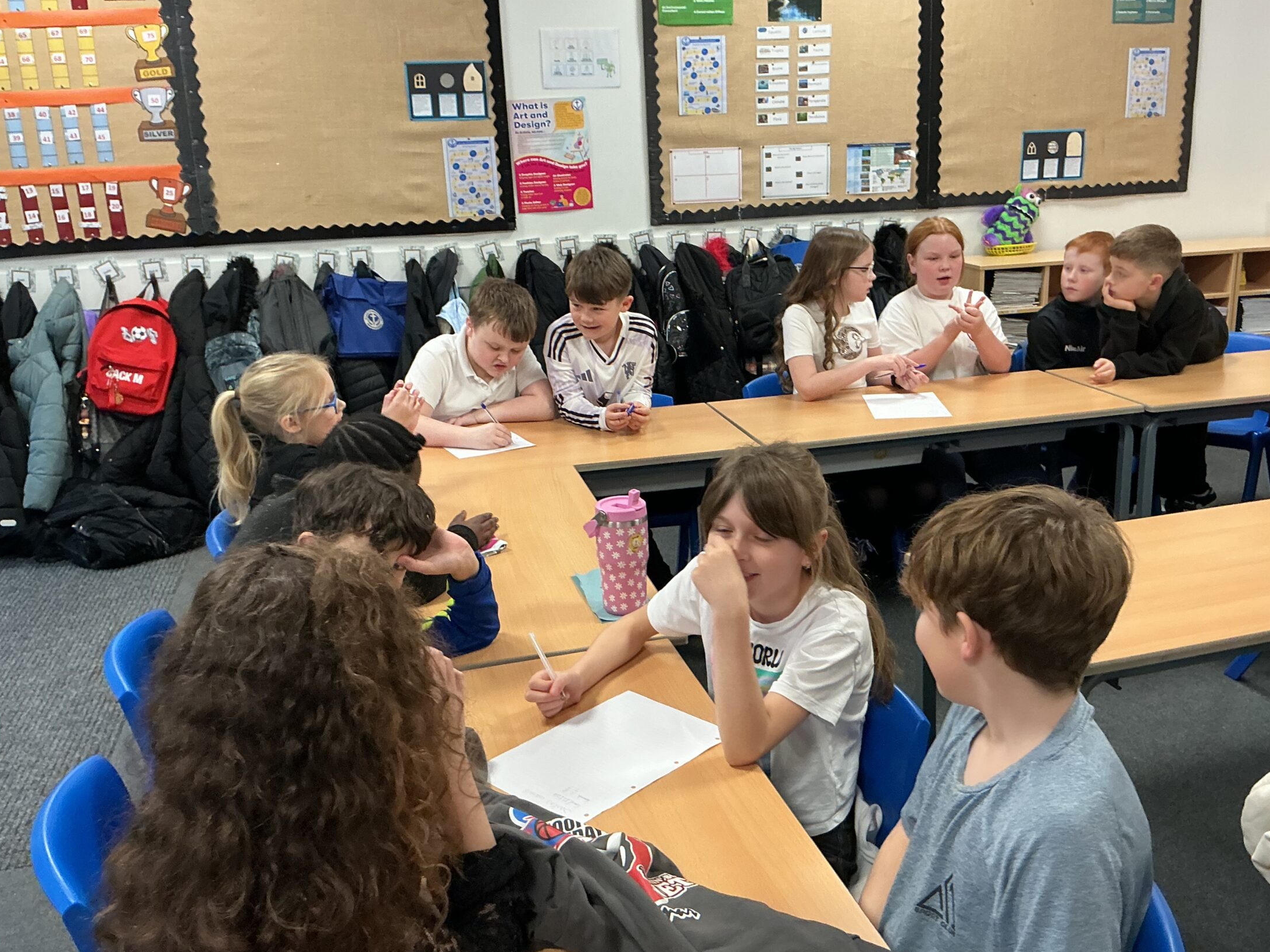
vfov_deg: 41.8
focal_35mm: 34
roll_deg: +2.6
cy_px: 480
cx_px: 685
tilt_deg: -19.1
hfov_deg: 53.9
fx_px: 1247
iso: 100
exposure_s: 1/50
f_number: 1.8
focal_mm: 3
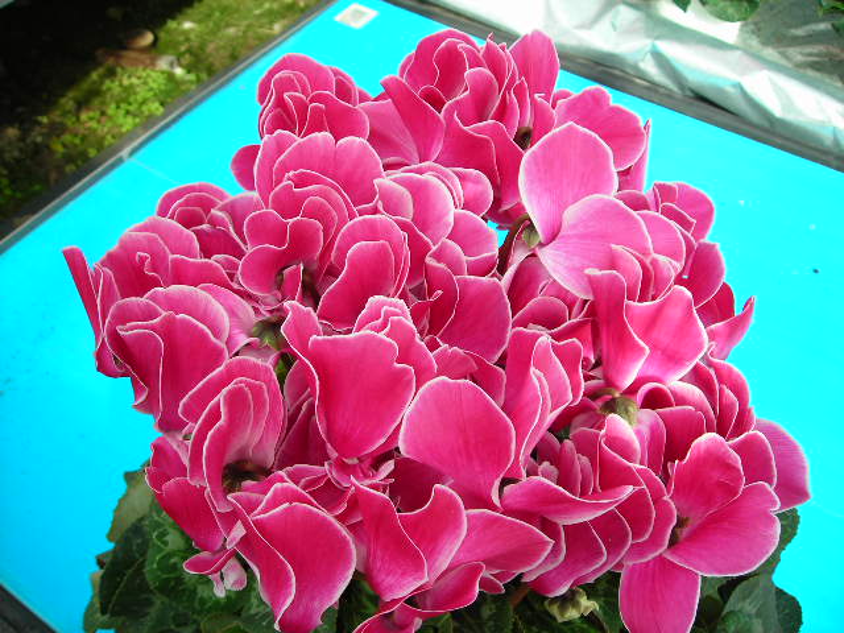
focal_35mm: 38
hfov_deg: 49.0
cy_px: 316
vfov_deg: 37.7
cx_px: 422
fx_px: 927
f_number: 3.2
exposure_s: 1/51.1
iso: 50
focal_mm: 6.3
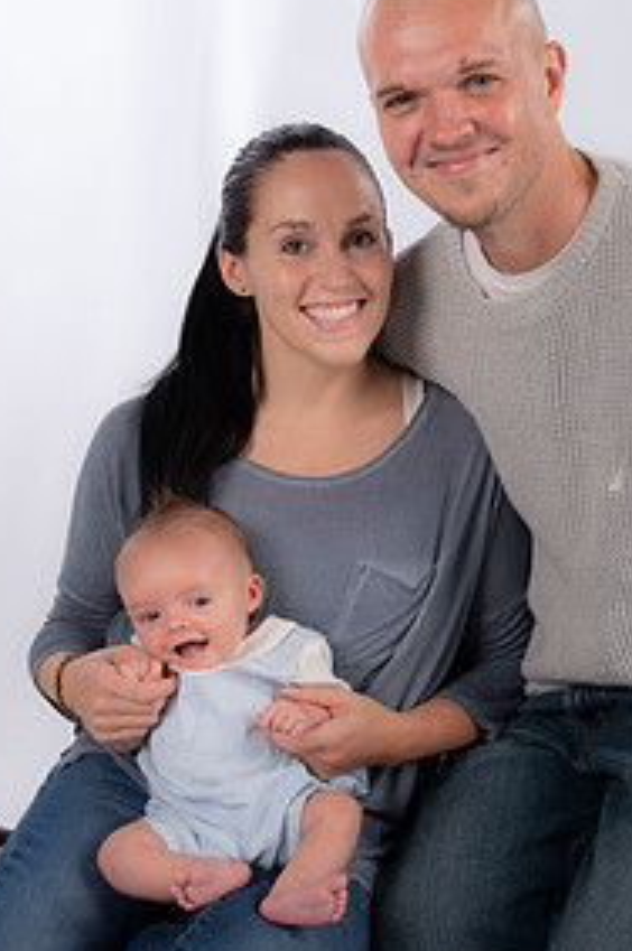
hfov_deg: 19.3
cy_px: 460
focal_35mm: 70
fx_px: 1848
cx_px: 456
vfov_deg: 28.9
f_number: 5.6
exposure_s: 1/200
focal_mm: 44
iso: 100
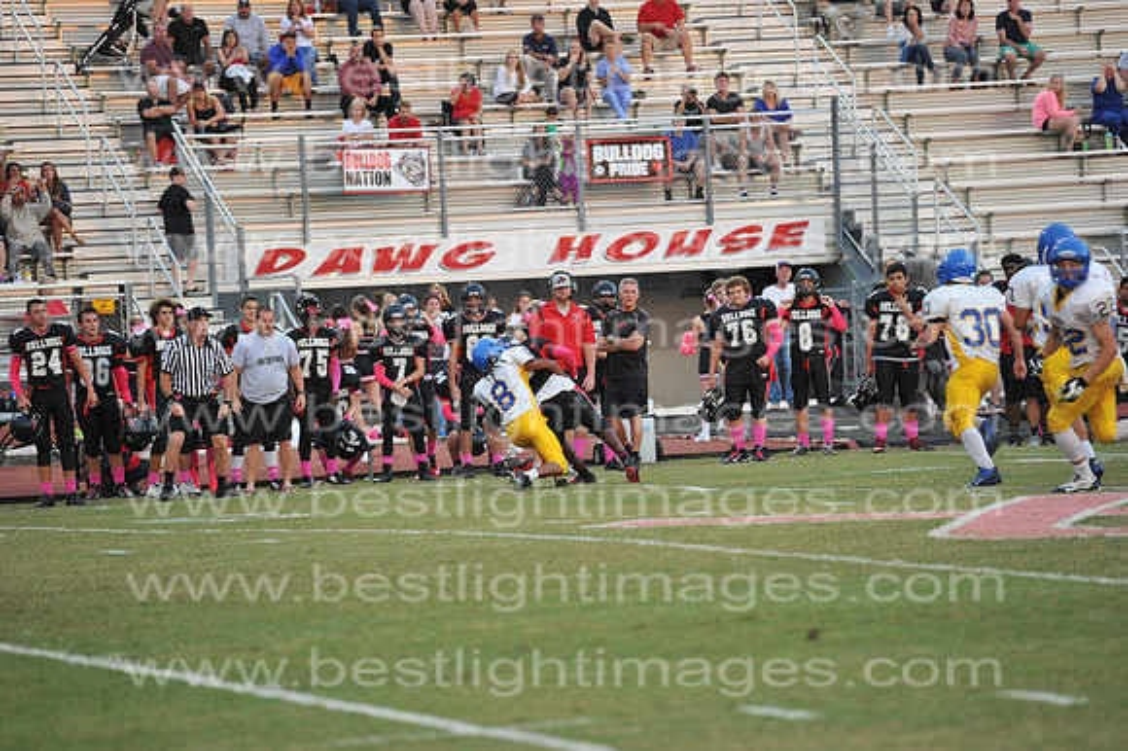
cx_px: 564
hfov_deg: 10.3
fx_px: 6263
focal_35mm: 200
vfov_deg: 6.9
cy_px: 376
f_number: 3.5
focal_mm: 200
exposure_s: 1/320
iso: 1250
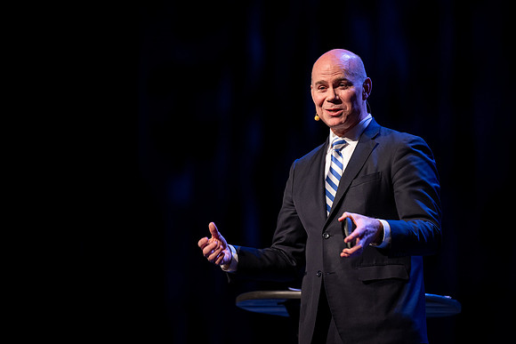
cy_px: 172
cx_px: 258
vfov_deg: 6.9
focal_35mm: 200
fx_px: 2867
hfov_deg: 10.3
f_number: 2.8
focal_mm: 200
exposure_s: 1/60
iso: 640
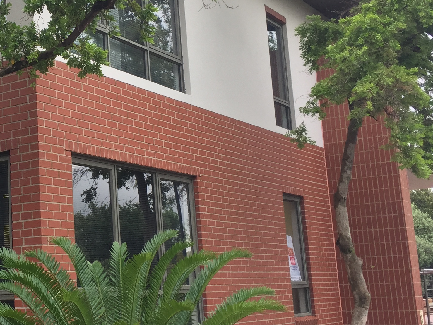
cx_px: 34
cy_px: 136
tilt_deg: +12.4
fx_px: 763
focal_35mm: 61
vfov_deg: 24.0
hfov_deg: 30.2
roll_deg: +2.1
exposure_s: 1/100
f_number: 2.2
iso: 50
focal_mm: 4.15
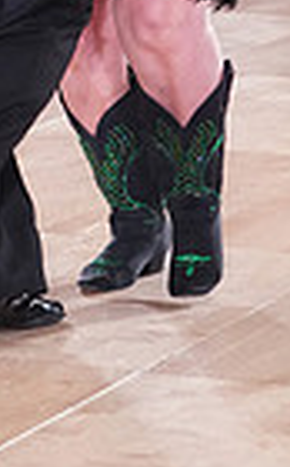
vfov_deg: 6.0
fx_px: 4355
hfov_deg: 3.8
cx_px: -12
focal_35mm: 343
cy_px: -287
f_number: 4
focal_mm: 81
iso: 2500
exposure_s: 1/320
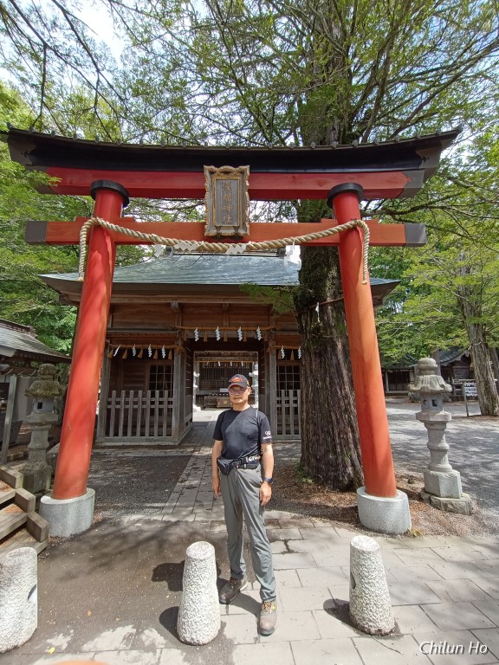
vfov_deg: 94.5
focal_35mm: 16
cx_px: 250
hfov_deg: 78.1
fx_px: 308
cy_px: 332
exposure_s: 1/251
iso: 50
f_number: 2.2
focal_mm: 1.66
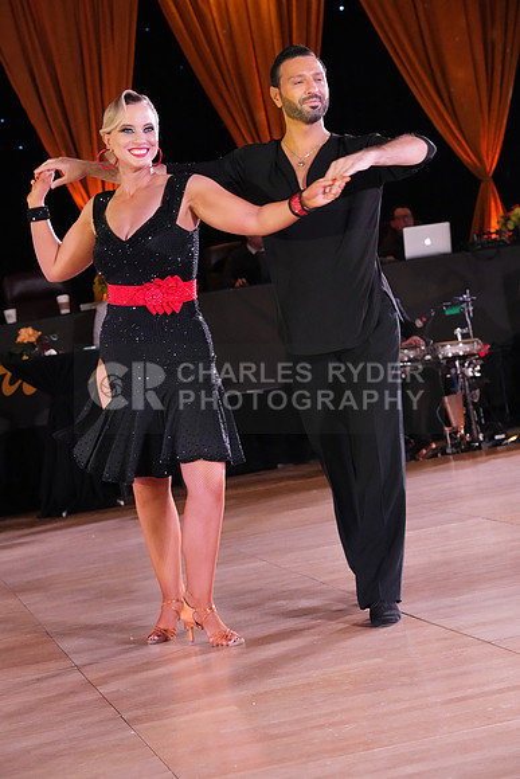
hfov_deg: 15.9
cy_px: 390
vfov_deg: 23.6
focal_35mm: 86
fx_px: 1862
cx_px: 260
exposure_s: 1/250
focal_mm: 86
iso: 8000
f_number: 6.3
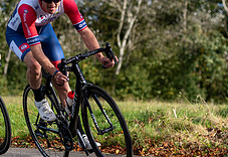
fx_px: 1445
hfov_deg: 9.0
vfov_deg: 6.2
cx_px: 46
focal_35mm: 226
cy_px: 43
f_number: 2.8
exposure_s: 1/3200
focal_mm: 70
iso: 160
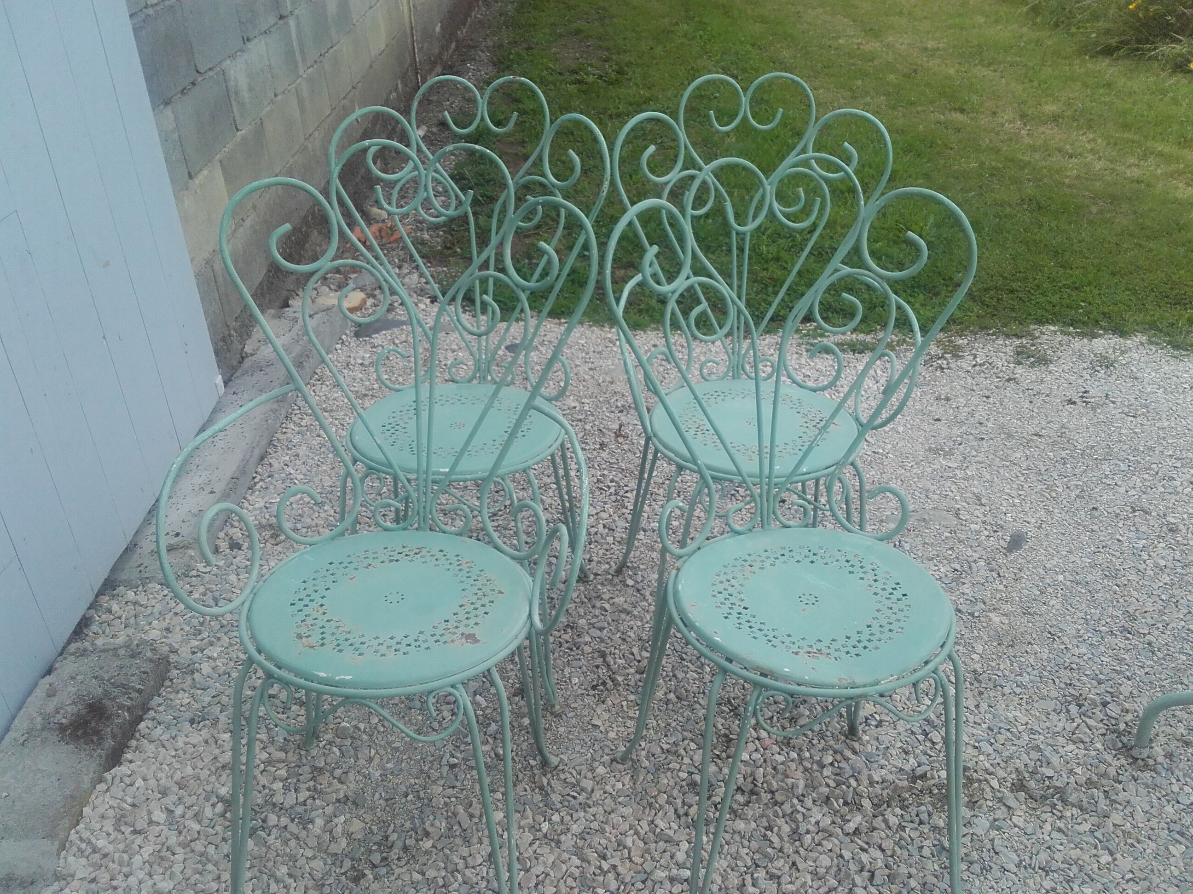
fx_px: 1068
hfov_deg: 58.4
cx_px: 596
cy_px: 447
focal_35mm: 31
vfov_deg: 45.4
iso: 50
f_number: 2.2
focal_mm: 3.3
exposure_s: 1/492
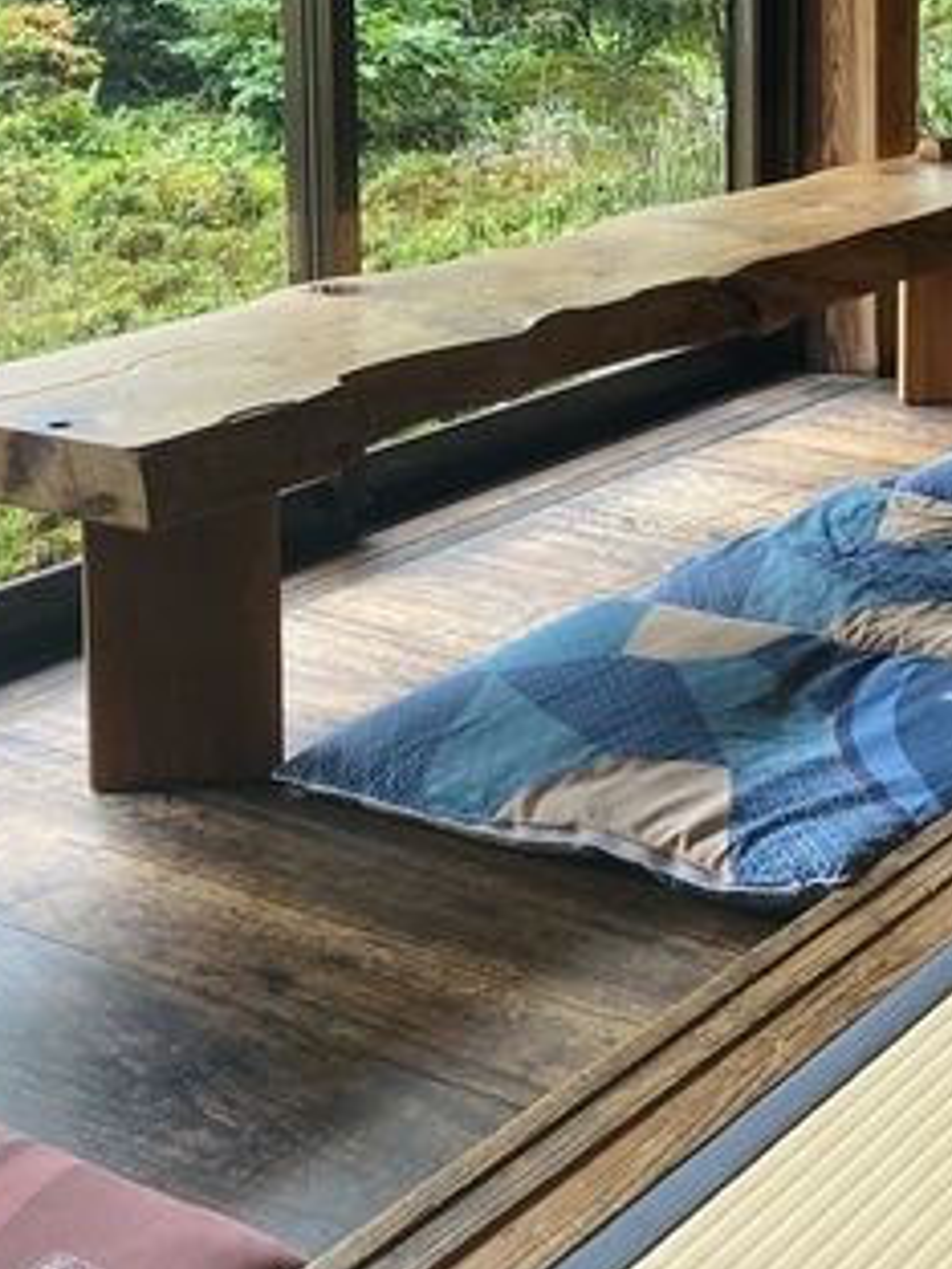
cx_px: 429
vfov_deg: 27.5
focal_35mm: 68
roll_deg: +0.4
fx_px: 2493
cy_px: 124
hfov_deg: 21.6
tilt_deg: -7.8
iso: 50
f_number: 1.8
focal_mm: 4.25
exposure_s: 1/100
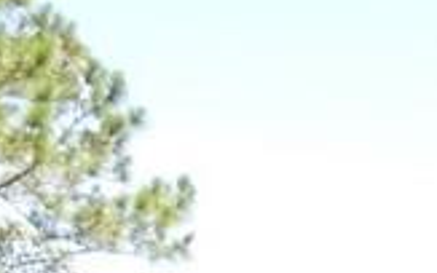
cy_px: 784
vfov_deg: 7.1
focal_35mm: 166
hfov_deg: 9.7
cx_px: 1314
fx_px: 1978
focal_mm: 4.5
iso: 125
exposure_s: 1/250
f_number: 3.7
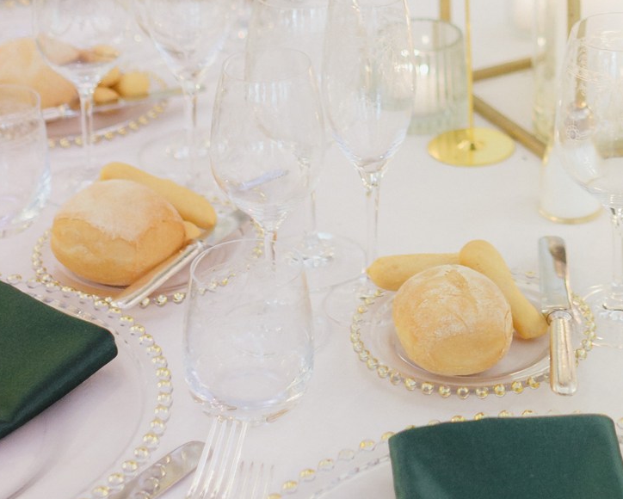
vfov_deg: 12.1
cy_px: -416
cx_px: 583
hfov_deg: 16.3
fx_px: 2140
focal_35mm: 116
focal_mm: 35
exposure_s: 1/320
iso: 1250
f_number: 2.2
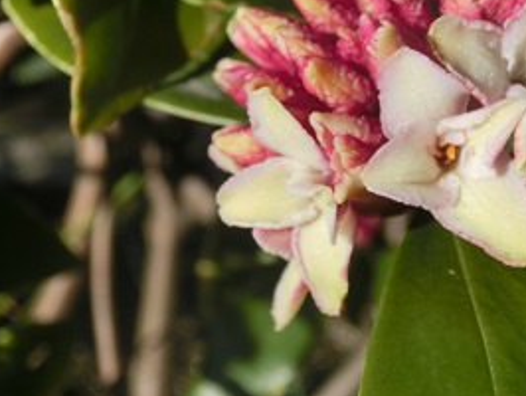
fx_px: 928
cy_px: 130
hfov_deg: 31.3
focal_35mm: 61
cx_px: 370
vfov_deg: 23.9
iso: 80
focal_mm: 6.5
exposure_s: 1/200
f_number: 9.9
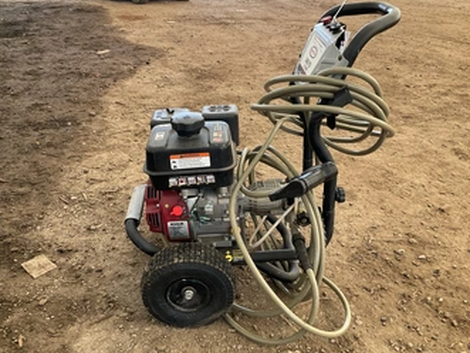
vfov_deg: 40.8
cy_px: 181
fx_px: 476
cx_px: 233
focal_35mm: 35
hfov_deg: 52.6
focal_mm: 3
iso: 40
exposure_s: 1/122
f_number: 1.8
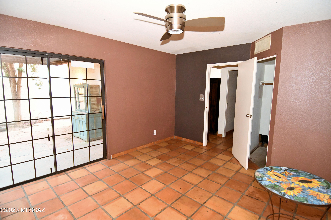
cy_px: 110
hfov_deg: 90.0
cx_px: 166
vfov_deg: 67.4
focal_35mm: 18
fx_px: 165
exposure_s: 1/60
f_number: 4
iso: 5000
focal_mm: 12
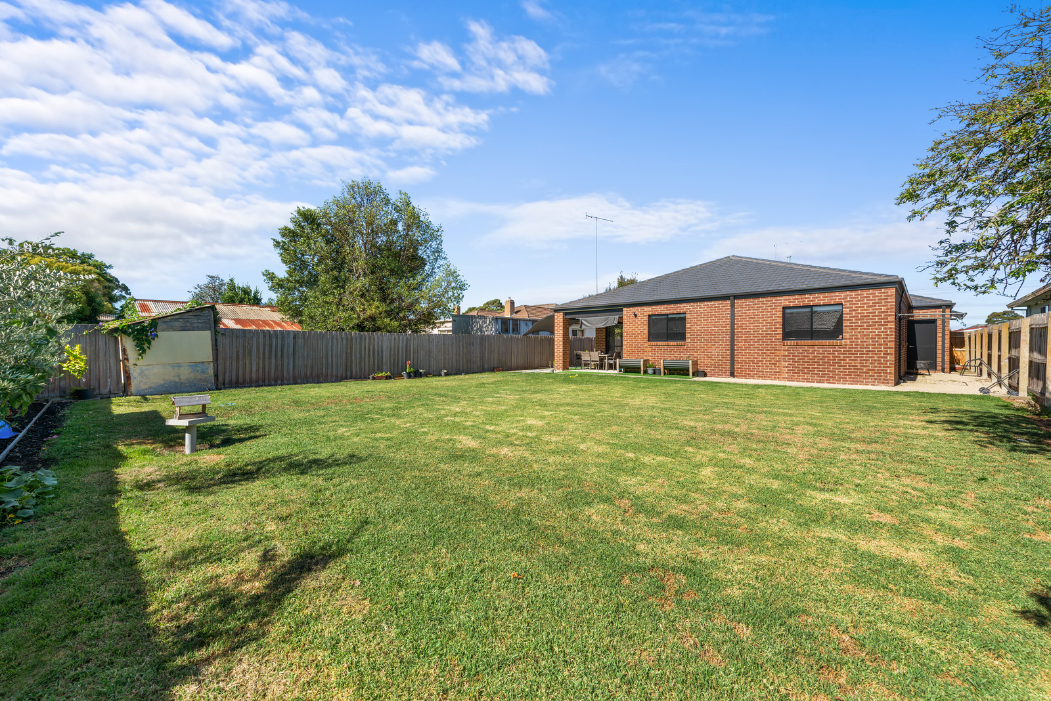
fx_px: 409
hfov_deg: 104.2
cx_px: 526
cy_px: 350
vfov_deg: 81.3
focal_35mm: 14
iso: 125
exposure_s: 1/60
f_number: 8
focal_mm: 14
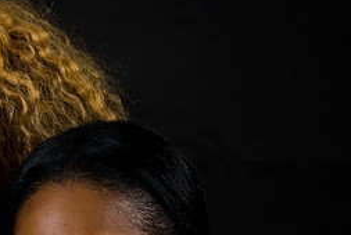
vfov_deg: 4.4
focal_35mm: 309
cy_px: 236
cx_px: 22
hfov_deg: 6.6
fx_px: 3014
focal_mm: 135
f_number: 5.6
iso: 200
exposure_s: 1/125
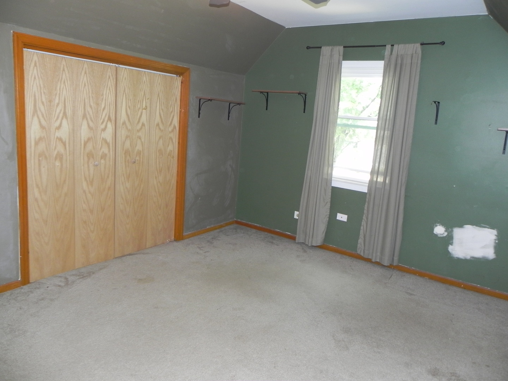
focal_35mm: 26
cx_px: 254
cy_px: 190
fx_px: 382
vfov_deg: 53.1
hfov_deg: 67.3
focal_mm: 4.6
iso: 200
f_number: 2.8
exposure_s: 1/30
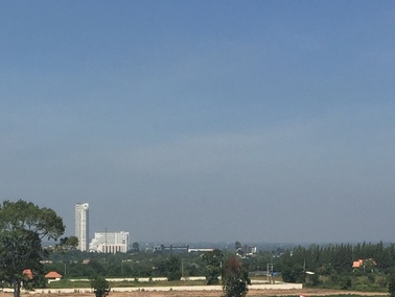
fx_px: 1050
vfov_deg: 15.1
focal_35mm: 92
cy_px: 424
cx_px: 114
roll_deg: -1.0
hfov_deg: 21.2
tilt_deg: -9.1
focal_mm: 4.15
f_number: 2.2
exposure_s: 1/4405
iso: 32
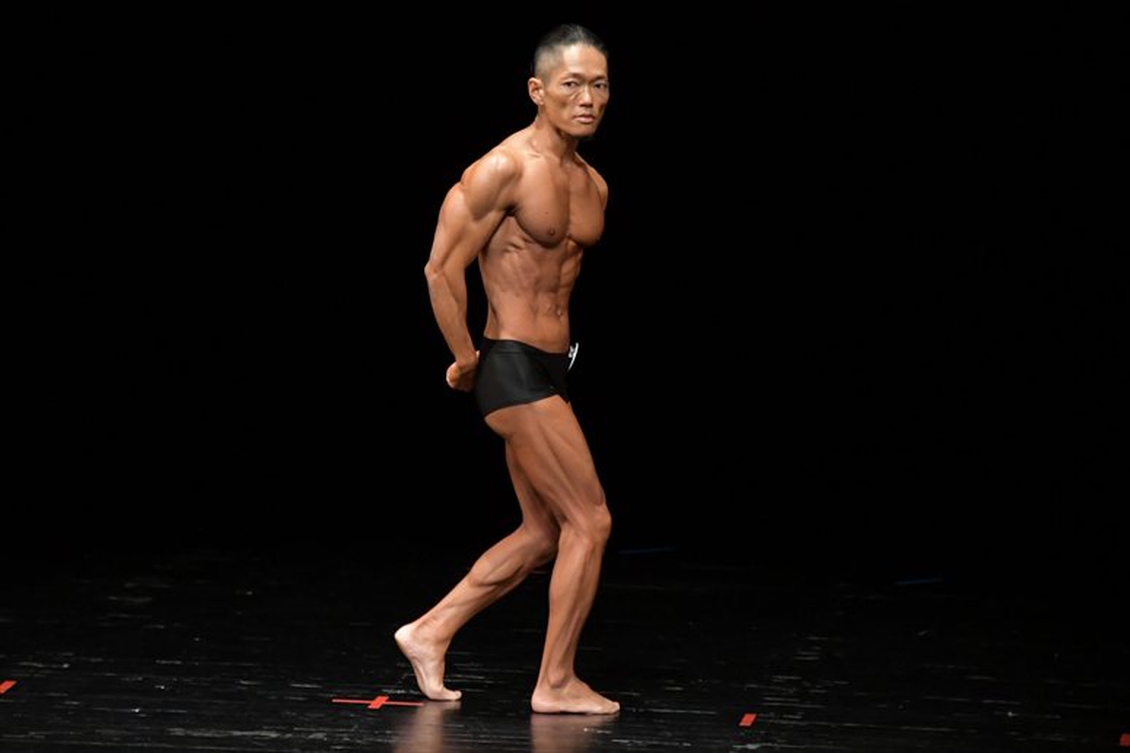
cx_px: 565
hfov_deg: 6.5
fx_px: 9883
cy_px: 376
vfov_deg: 4.4
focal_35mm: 315
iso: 3200
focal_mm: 210
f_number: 5.6
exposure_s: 1/400
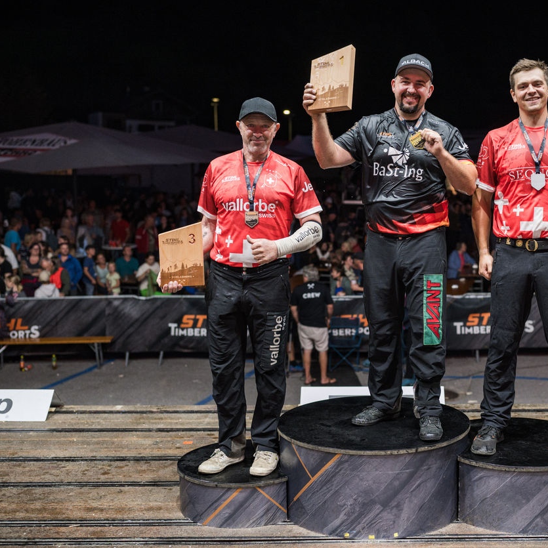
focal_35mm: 49
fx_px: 878
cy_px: 261
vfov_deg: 34.7
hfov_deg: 34.2
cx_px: 382
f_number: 2
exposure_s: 1/640
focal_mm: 35
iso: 1250
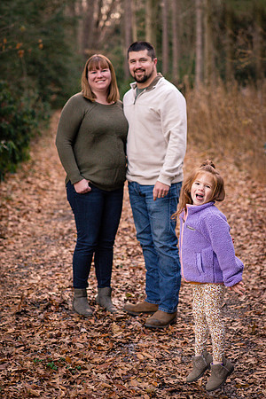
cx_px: 133
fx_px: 942
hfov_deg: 16.1
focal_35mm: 85
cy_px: 200
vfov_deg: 23.9
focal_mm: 85
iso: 1250
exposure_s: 1/400
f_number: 3.5
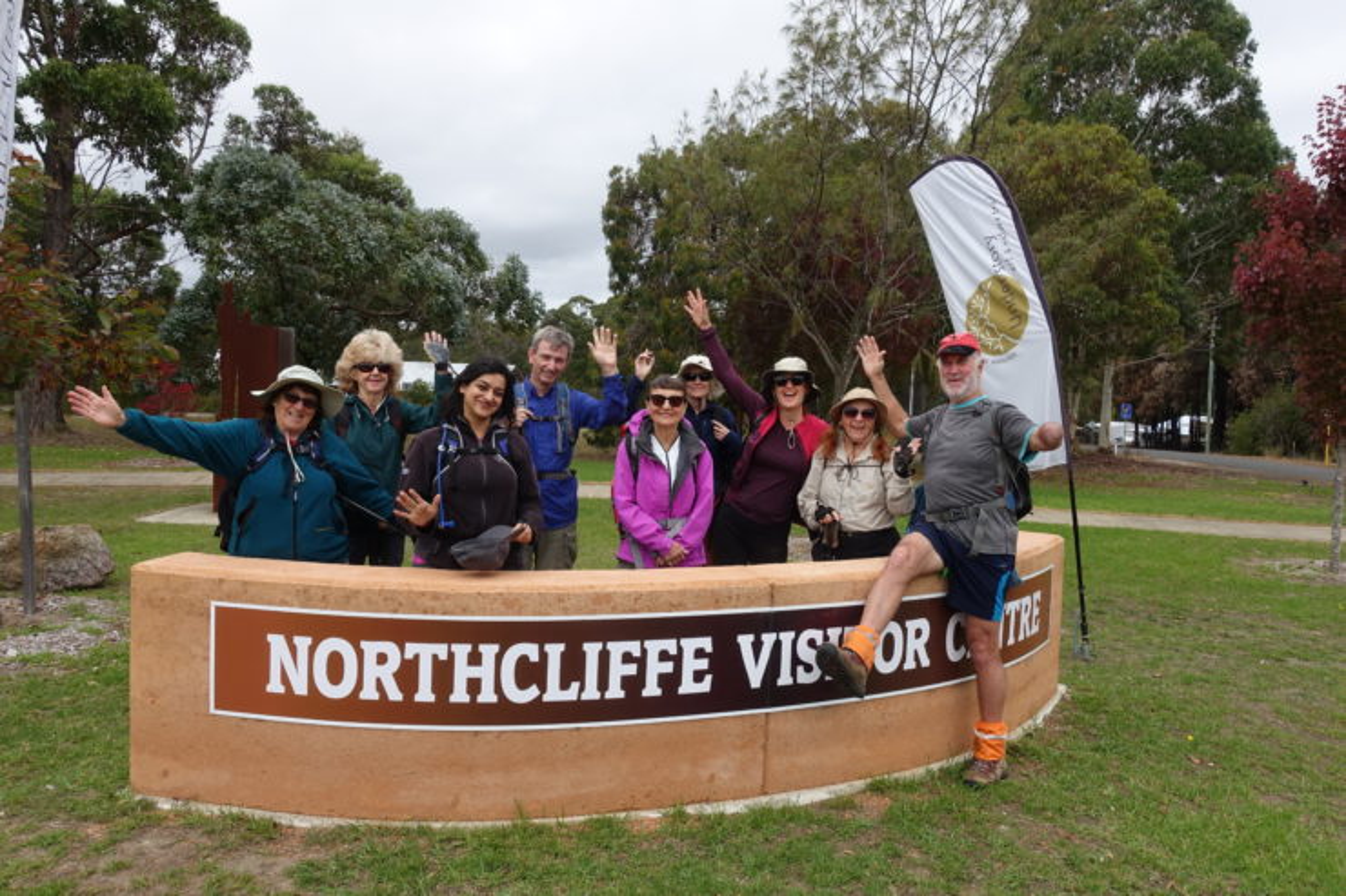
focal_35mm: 24
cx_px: 673
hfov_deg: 73.8
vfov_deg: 53.1
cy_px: 448
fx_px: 897
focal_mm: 8.8
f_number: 5.6
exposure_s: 1/160
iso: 125
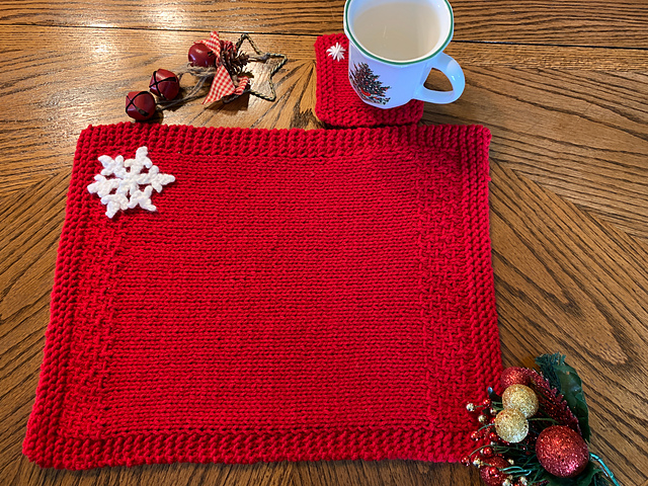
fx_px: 487
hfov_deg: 67.3
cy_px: 243
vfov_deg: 53.1
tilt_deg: -75.5
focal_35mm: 26
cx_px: 324
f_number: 1.8
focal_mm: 4.25
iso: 200
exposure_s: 1/60
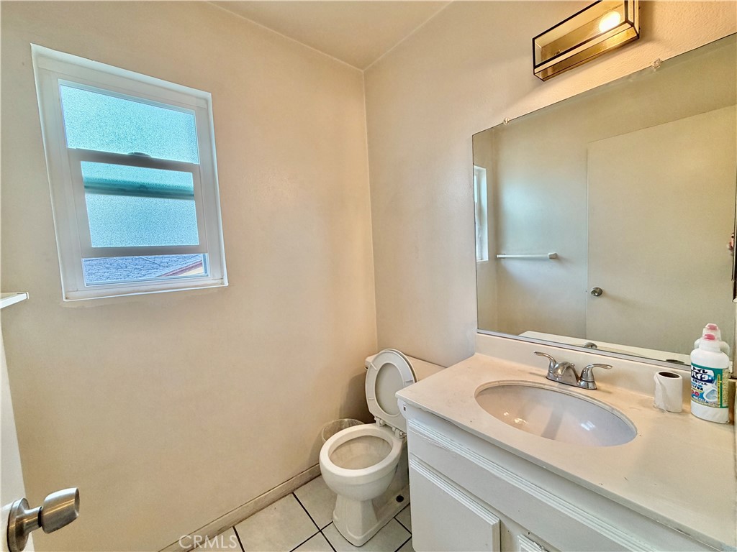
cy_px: 276
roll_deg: +3.6
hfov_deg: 102.1
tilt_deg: -4.2
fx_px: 298
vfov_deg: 85.7
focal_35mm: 14
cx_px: 368
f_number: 2.2
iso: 200
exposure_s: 1/60
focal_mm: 2.22
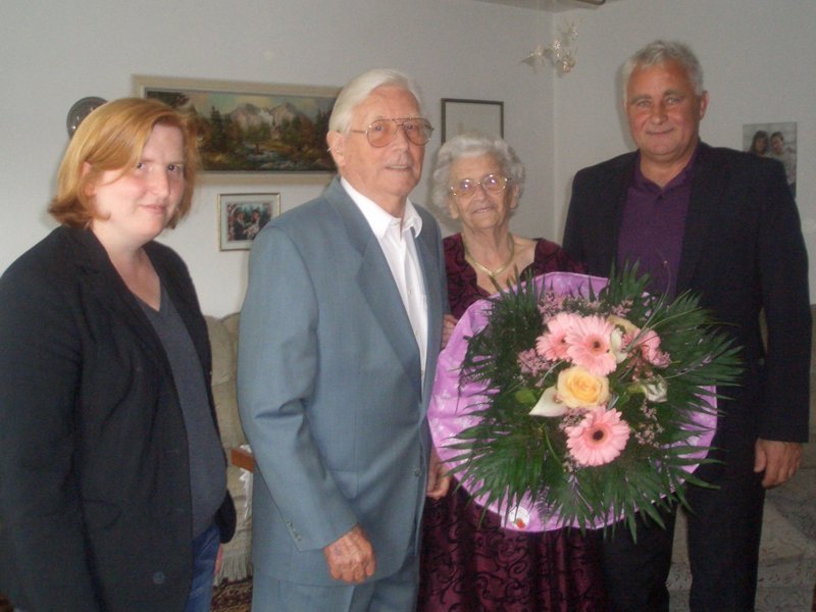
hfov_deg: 51.4
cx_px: 408
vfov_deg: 39.7
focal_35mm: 36
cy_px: 306
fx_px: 849
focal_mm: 4.8
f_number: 4
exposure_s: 1/40
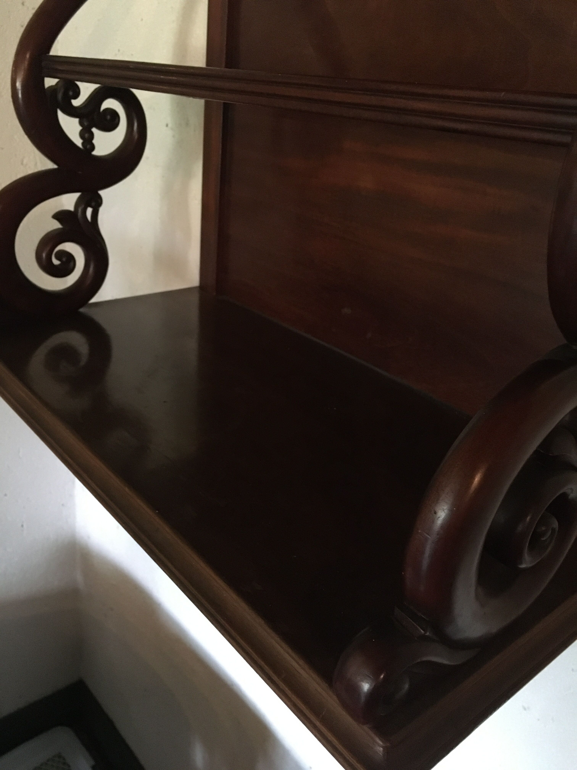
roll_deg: -6.5
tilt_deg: -23.4
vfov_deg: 61.7
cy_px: 385
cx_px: 288
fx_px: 645
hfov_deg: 48.2
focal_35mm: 29
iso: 400
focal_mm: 4.15
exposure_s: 1/17
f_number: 2.2
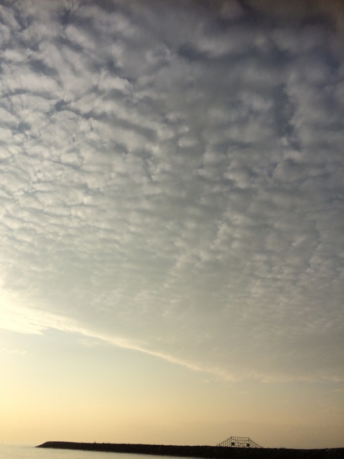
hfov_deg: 48.2
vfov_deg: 61.7
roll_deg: -0.3
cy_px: 230
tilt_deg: +28.7
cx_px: 172
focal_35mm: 29
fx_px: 384
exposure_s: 1/8264
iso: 32
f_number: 2.2
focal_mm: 4.15
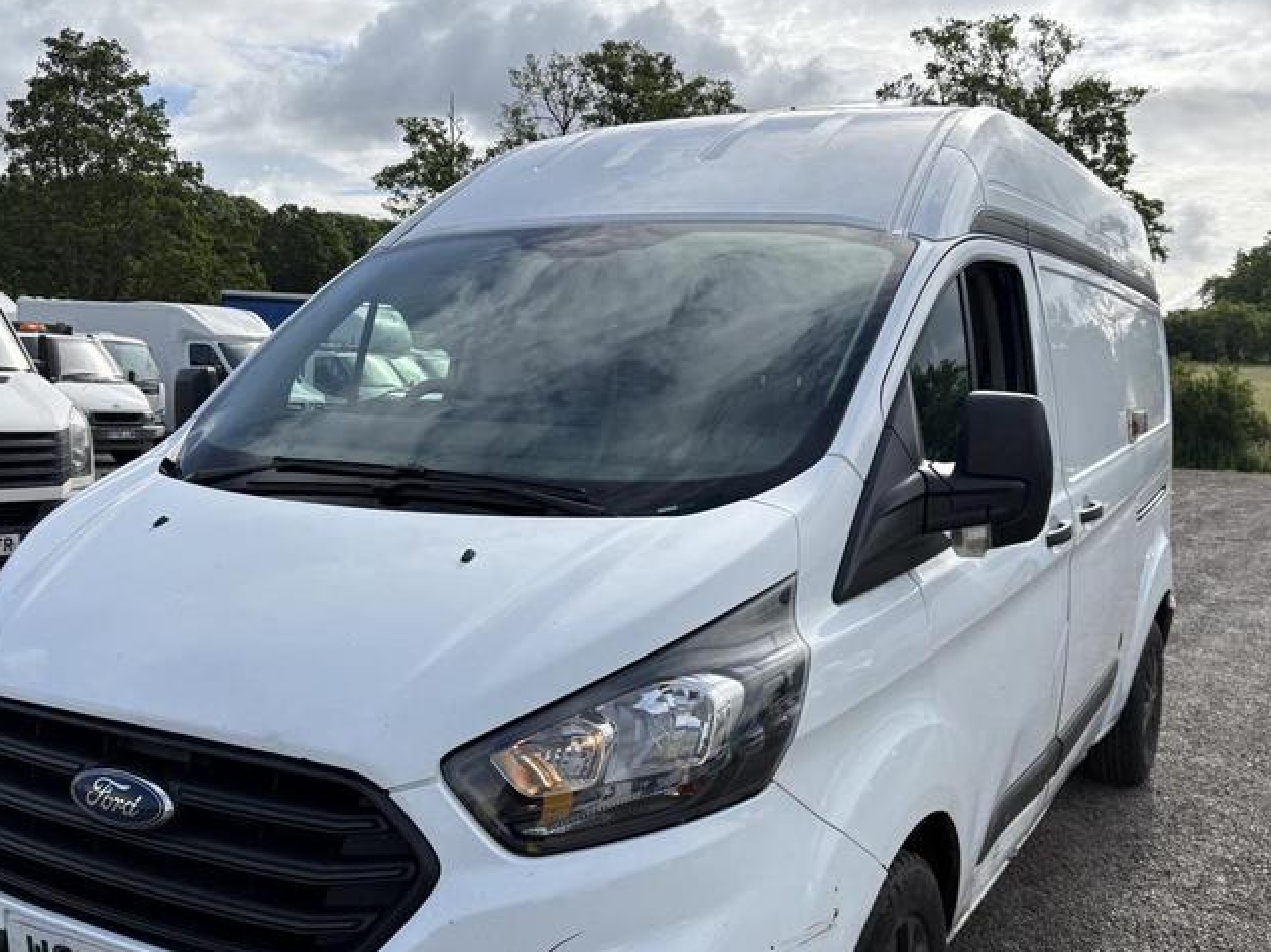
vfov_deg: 38.5
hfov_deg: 50.1
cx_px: 601
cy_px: 569
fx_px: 1358
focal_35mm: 37
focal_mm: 5.96
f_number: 1.6
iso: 50
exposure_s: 1/3448
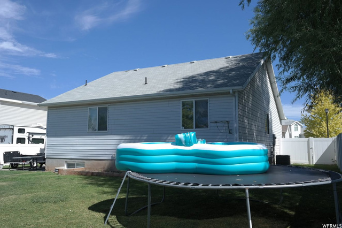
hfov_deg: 62.0
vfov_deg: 43.6
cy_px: 114
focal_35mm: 30
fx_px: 285
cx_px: 171
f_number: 6.3
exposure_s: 1/180
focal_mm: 20
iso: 100
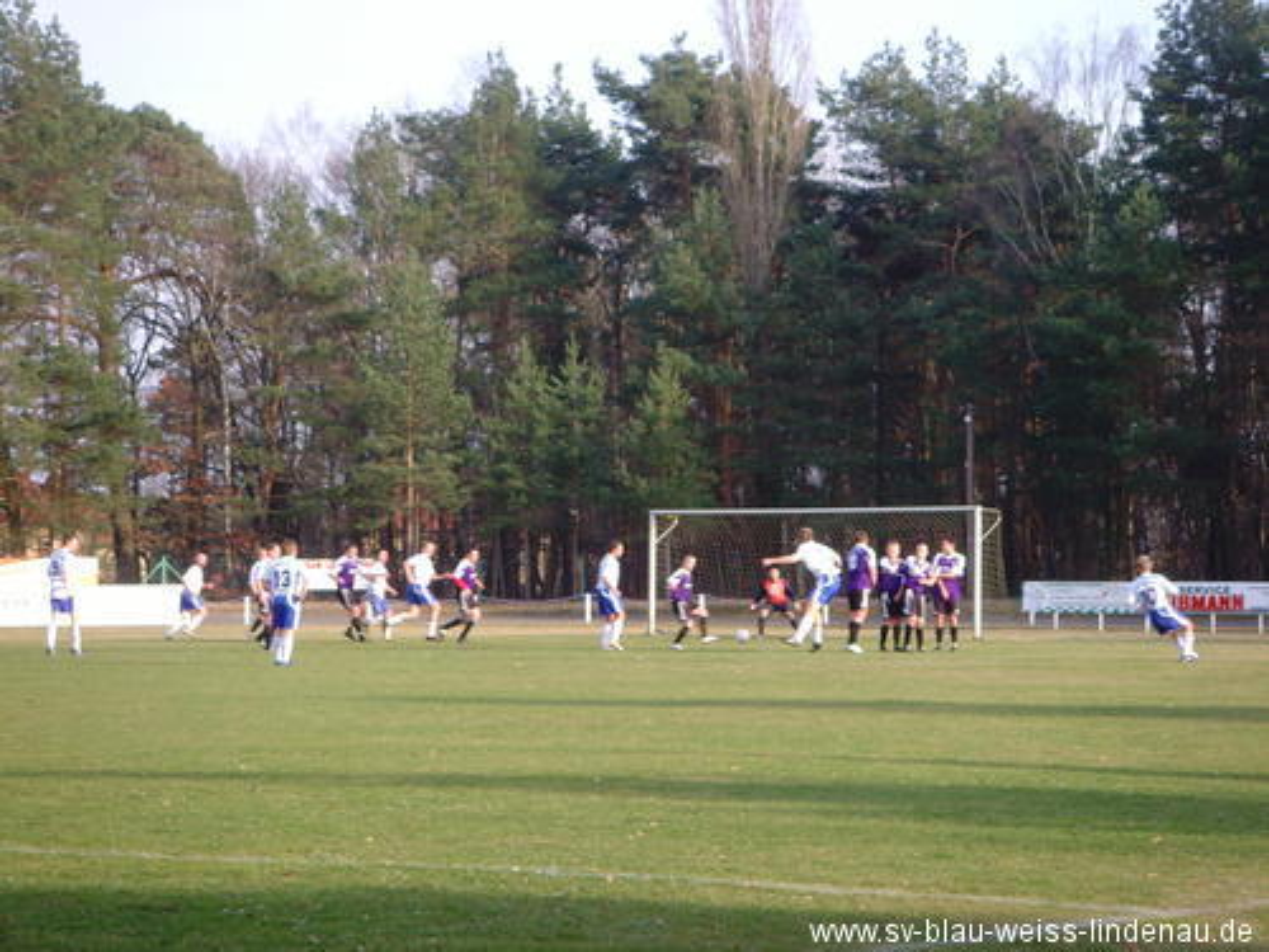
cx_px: 634
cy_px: 476
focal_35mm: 117
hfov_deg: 16.8
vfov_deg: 12.7
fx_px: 4289
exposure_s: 1/125
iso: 80
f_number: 4.5
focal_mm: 19.8
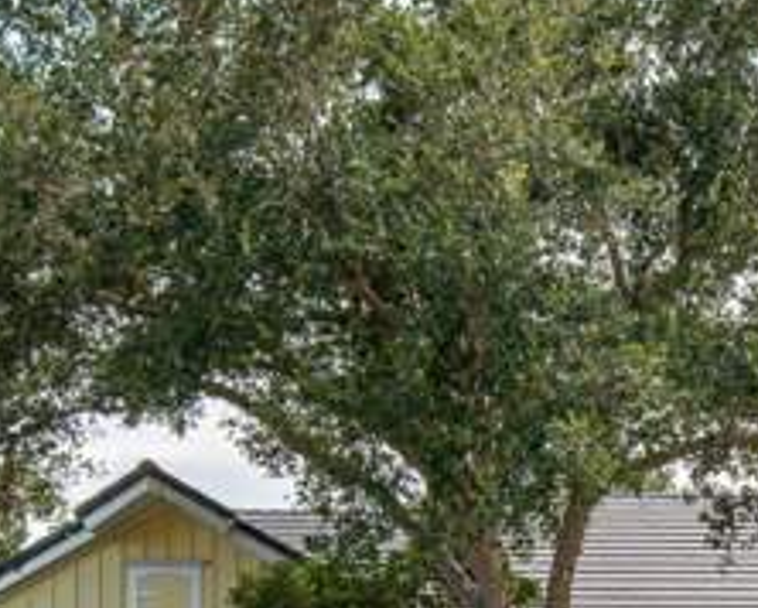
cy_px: 705
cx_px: 638
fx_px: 1594
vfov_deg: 20.4
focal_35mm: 71
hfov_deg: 26.1
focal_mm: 14
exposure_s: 1/250
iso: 200
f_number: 8
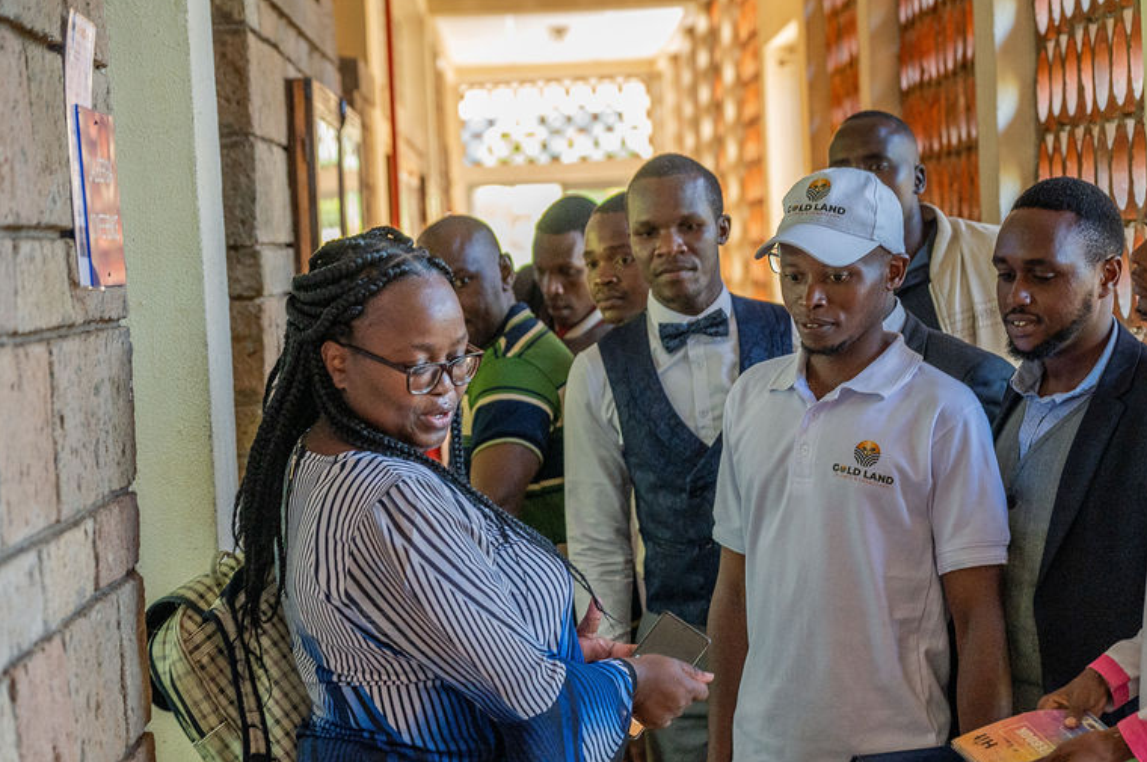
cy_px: 494
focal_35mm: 93
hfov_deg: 21.9
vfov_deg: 14.7
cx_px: 733
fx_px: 2960
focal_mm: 69
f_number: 4
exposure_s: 1/100
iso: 2500
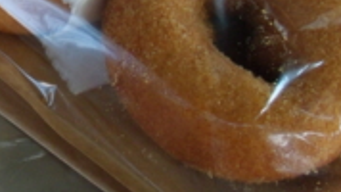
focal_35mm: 88
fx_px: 795
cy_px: 12
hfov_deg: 23.0
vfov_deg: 13.6
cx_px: -17
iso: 320
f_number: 3.6
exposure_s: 1/60
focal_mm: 6.4
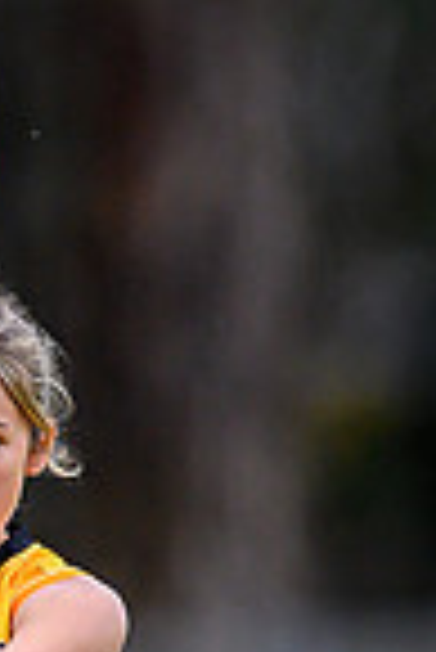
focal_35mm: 3015
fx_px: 54638
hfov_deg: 0.5
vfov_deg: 0.7
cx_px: -21
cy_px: 960
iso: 1400
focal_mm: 500
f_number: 4
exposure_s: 1/1600
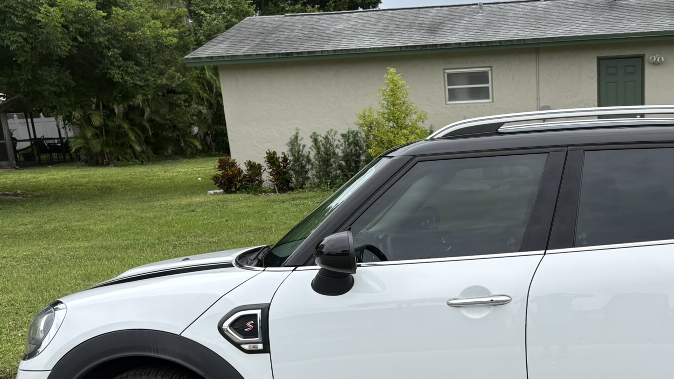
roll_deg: +3.6
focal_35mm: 43
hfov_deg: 45.8
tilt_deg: -15.1
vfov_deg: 26.8
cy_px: 336
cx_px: 499
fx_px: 769
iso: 50
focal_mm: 5.96
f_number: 1.6
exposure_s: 1/2747
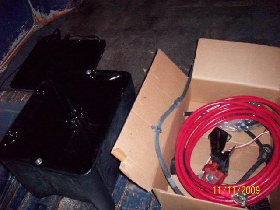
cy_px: 105
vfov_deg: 38.7
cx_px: 140
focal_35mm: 37
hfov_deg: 50.1
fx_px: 299
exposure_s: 1/45
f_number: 2.8
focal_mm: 6.2
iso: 400
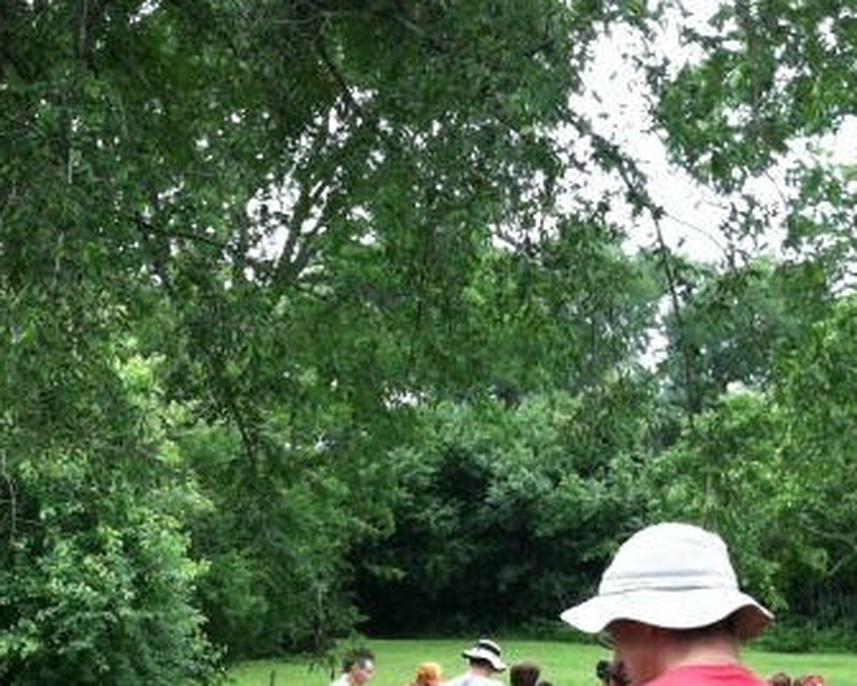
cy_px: 946
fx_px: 2207
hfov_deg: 21.6
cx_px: 130
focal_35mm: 87
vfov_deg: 16.5
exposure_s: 1/142
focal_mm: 3.85
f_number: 2.8
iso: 80
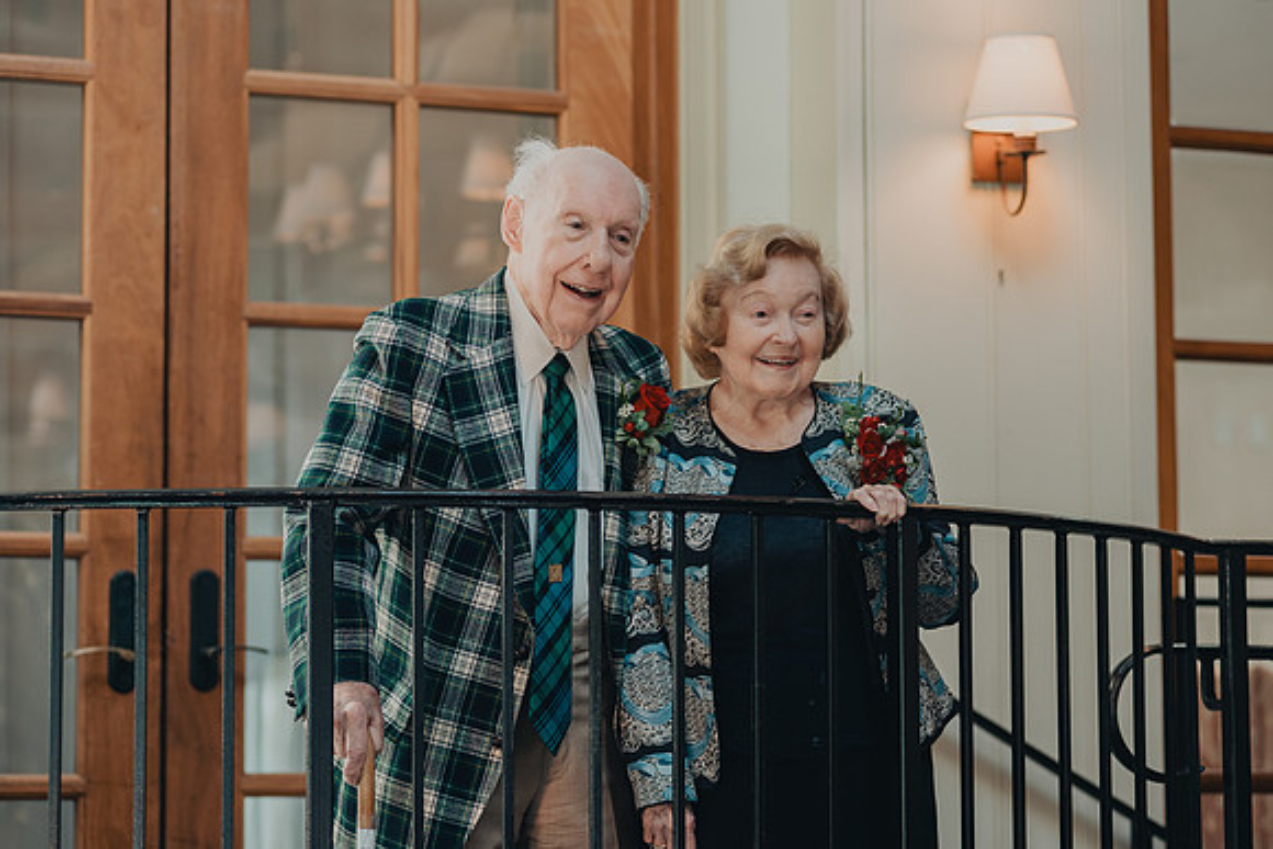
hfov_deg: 20.0
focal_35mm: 102
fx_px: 3606
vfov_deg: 13.4
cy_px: 424
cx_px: 636
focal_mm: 100
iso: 500
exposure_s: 1/250
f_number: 3.5
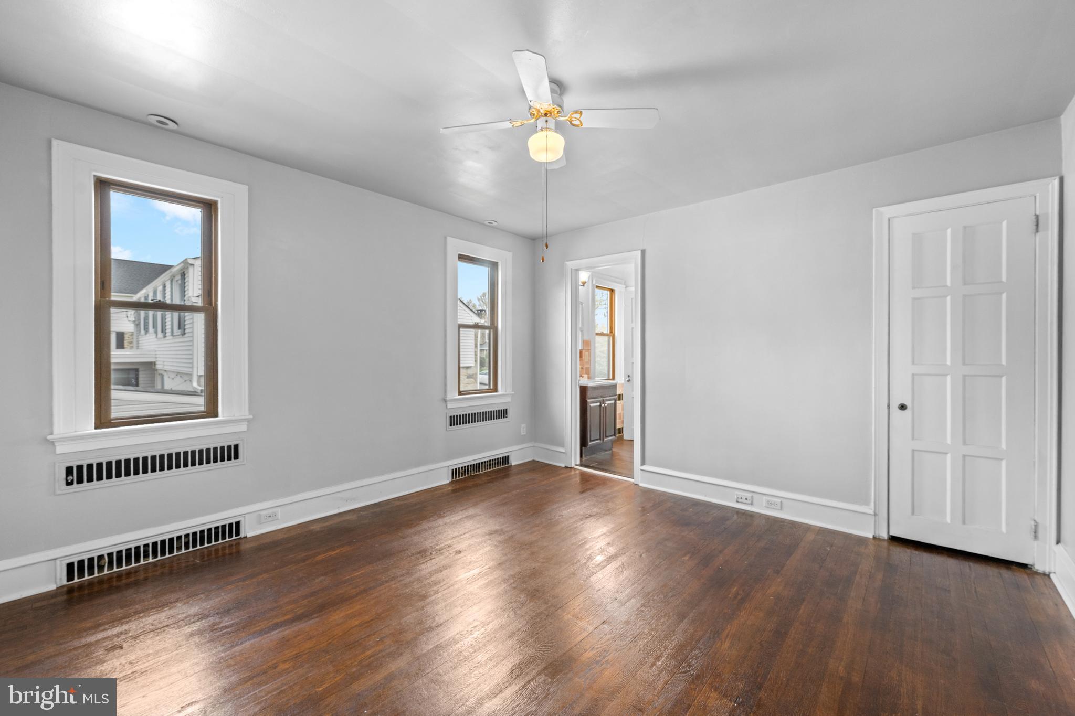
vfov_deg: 81.2
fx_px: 418
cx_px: 538
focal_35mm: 14
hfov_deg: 104.3
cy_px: 358
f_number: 7.1
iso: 400
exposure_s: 1/10
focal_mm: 14
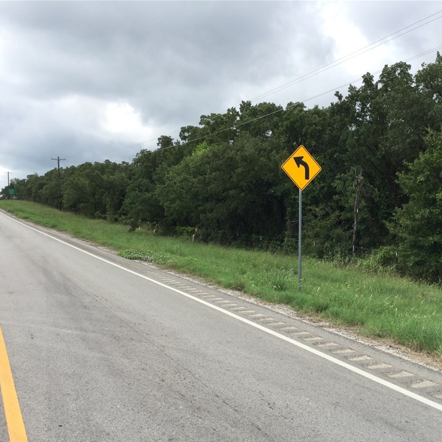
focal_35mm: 37
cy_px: 223
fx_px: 535
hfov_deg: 44.7
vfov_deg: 44.9
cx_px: 268
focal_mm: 3.3
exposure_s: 1/622
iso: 25
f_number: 2.4
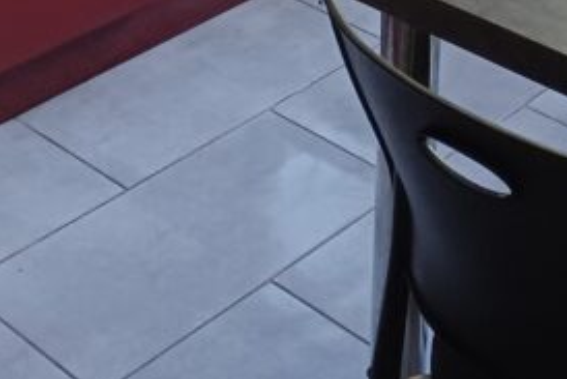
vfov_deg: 12.3
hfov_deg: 21.0
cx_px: 360
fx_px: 1528
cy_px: -402
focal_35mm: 97
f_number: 1.8
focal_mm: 4.6
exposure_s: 1/33.3
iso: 250
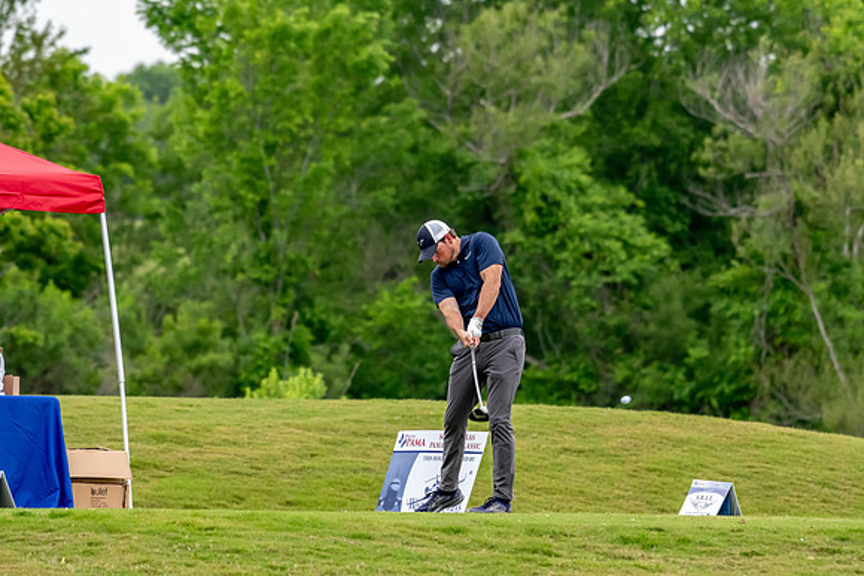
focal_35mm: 435
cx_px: 432
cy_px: 288
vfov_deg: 3.2
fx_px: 10442
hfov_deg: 4.7
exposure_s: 1/2000
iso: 2000
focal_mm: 290
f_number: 5.6
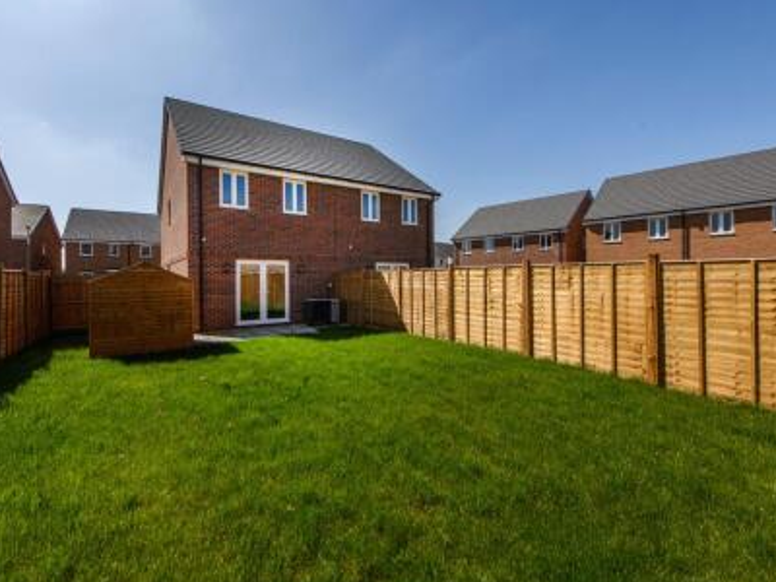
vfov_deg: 78.1
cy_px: 290
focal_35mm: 16
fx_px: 359
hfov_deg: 94.3
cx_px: 359
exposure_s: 1/250
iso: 64
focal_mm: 14
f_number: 8
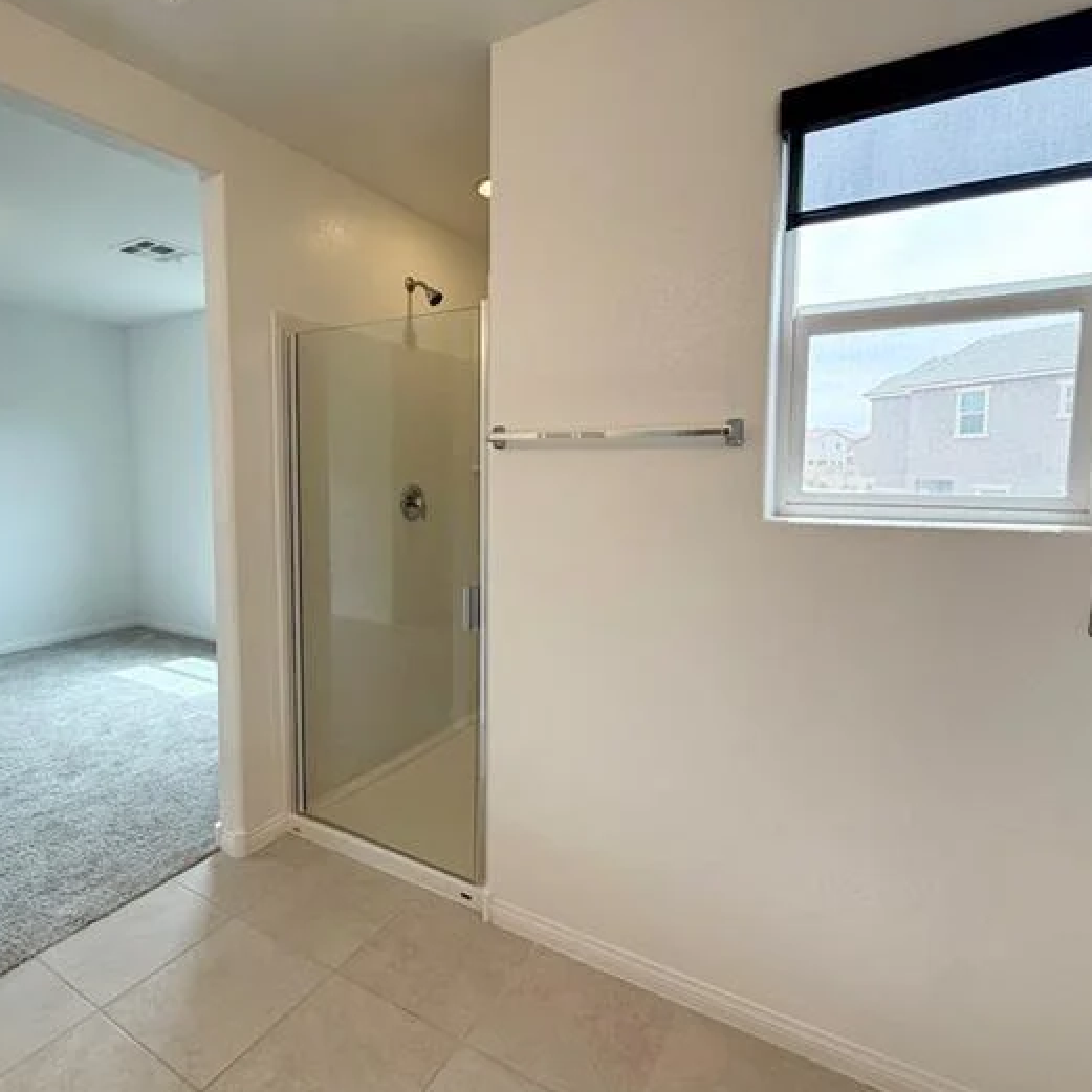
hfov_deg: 77.4
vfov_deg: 77.7
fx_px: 678
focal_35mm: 19
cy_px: 530
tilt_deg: -5.5
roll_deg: -0.3
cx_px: 486
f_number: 2.2
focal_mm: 2.22
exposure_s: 1/120
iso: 64
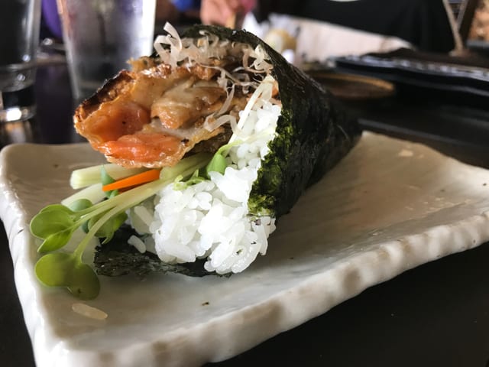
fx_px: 396
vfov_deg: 49.7
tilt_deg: -21.4
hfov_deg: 63.4
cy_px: 184
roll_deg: -1.6
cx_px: 244
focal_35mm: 28
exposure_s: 1/30
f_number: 1.8
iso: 40
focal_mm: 3.99
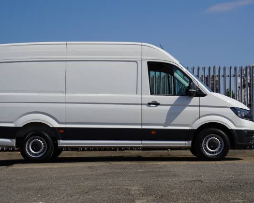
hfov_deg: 23.7
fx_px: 606
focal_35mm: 81
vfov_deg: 19.0
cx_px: 122
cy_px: 102
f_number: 9
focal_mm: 47
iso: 100
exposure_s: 1/200
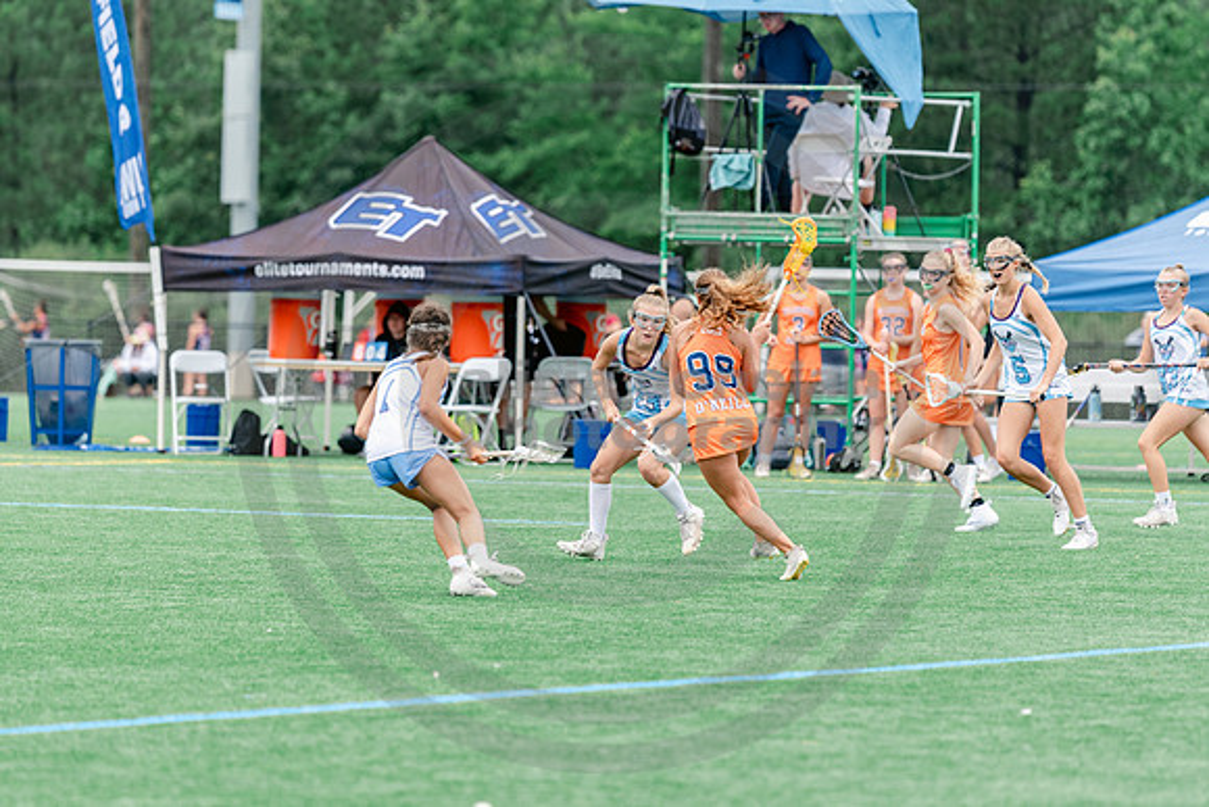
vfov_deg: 4.8
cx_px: 620
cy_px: 316
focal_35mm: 286
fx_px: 9615
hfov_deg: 7.2
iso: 250
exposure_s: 1/640
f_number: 3
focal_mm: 200
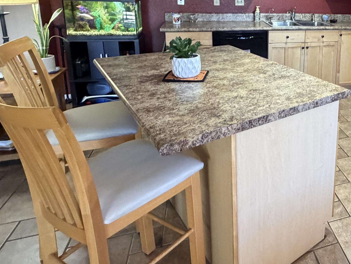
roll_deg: -3.2
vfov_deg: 44.4
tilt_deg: -13.8
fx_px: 304
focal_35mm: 30
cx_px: 325
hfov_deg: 51.8
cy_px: 51
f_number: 2.2
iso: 500
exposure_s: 1/60
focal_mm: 2.22
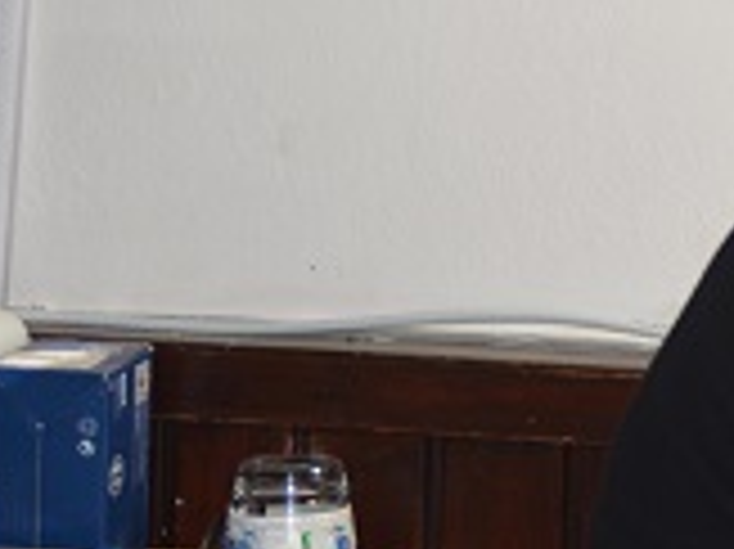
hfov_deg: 11.4
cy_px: -58
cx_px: 1031
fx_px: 3560
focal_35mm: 168
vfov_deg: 8.7
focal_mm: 32
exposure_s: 1/60
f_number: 4.2
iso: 400
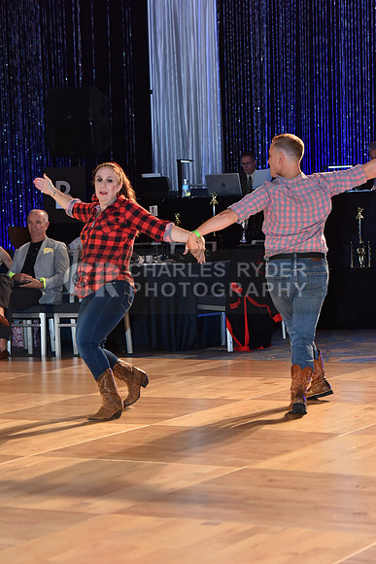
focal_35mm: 112
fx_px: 1753
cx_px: 188
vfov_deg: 18.3
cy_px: 282
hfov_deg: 12.2
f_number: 5
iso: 2000
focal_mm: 112
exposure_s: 1/250
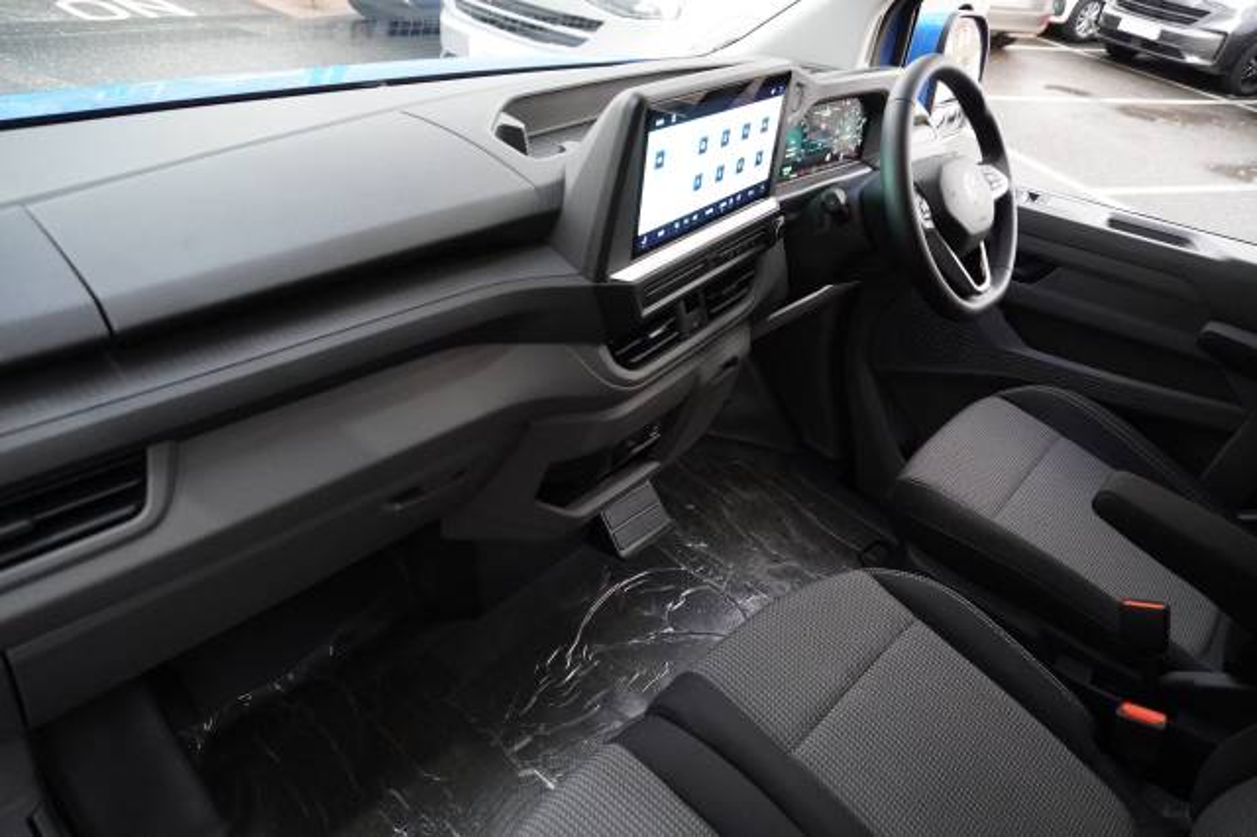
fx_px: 838
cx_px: 628
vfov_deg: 53.1
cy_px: 418
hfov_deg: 73.8
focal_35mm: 24
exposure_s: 1/200
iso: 5000
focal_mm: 16
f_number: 3.5
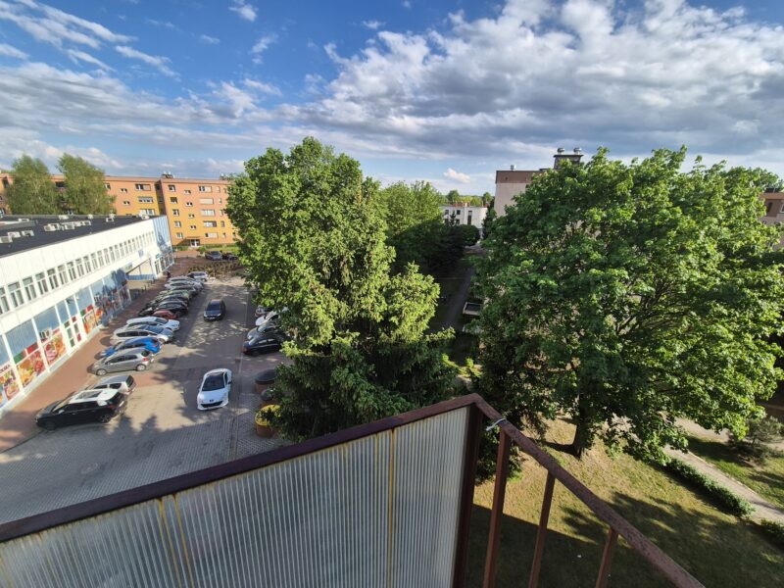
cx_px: 392
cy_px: 294
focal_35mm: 13
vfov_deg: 89.9
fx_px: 294
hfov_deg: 106.2
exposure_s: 1/1996
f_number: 2.2
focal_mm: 2.2
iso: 50
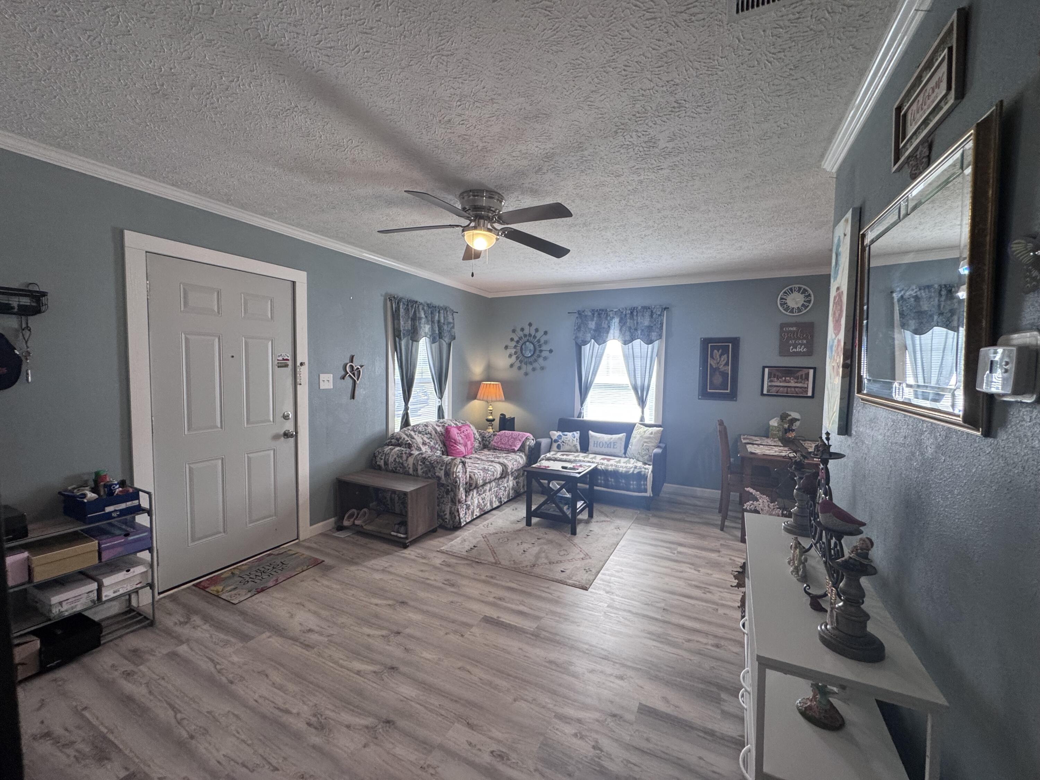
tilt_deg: -2.6
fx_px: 421
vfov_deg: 85.7
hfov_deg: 102.1
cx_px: 520
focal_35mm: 14
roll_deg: -1.2
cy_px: 390
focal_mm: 2.22
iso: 200
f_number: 2.2
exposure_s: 1/120
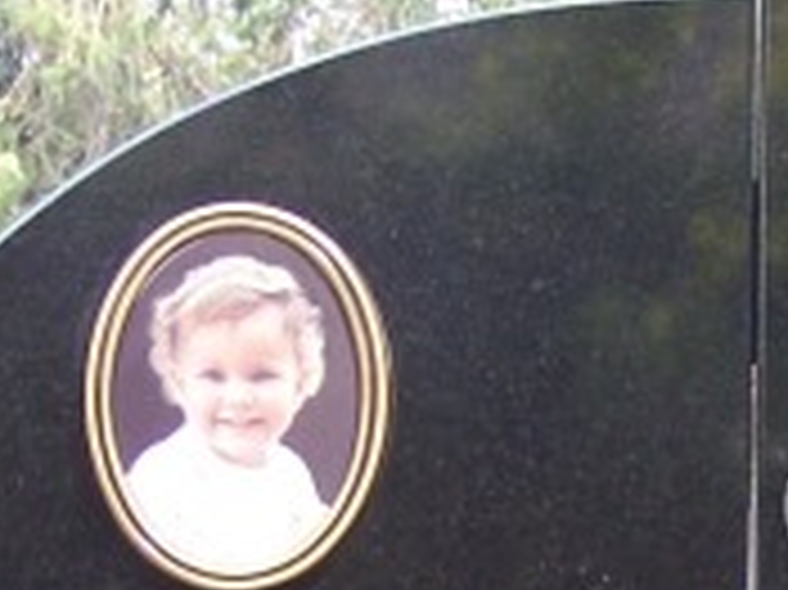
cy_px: 1126
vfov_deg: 8.2
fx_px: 3958
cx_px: 756
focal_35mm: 174
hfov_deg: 11.3
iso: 80
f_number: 2.8
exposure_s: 1/80
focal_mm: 6.3
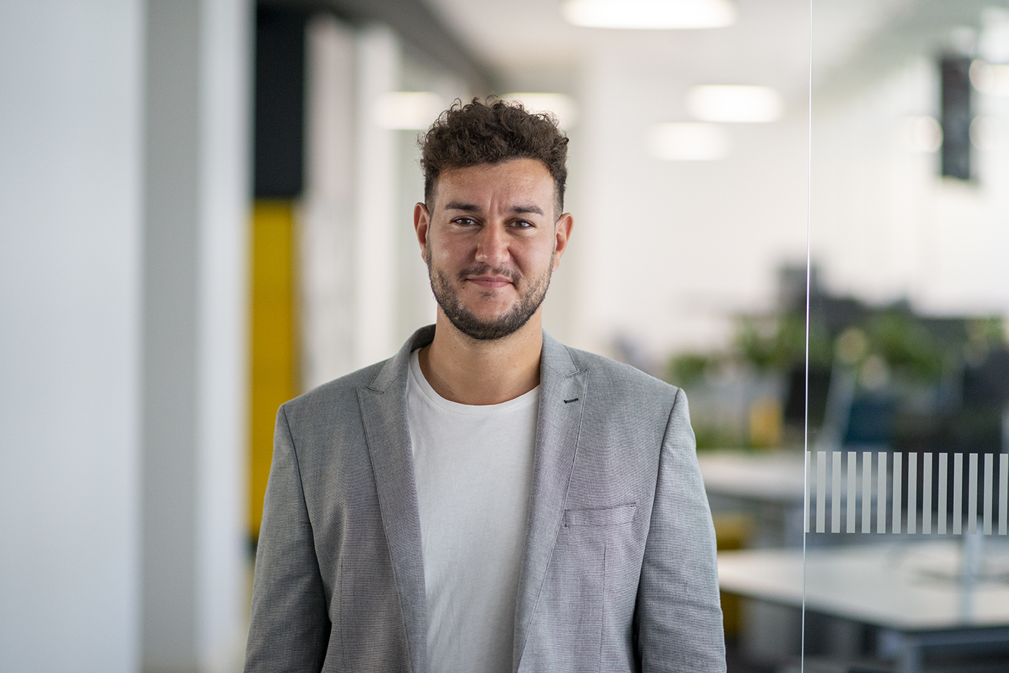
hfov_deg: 23.1
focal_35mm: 88
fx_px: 2467
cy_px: 337
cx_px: 515
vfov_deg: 15.5
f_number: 1.4
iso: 1250
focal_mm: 85
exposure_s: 1/2500
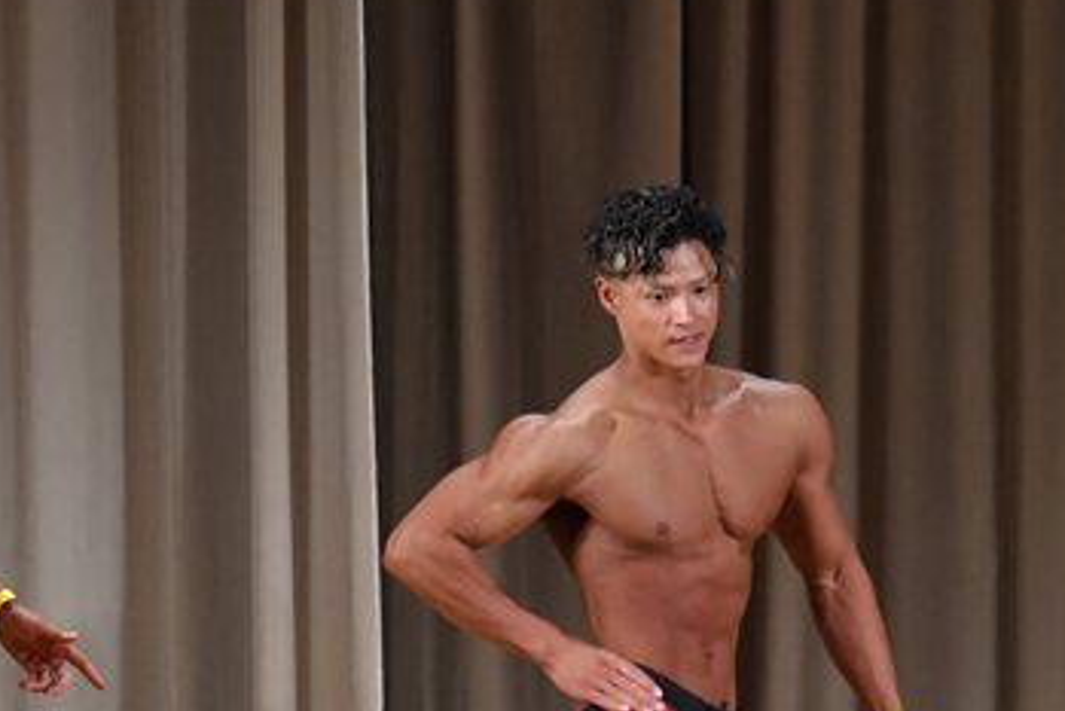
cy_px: 745
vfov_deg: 3.1
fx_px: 13258
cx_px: -20
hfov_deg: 4.6
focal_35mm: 448
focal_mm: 135
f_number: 5.6
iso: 3600
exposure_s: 1/400
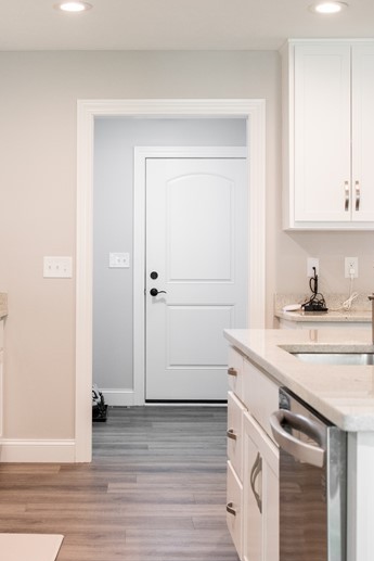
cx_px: 115
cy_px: 242
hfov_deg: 21.5
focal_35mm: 63
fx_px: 981
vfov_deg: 31.8
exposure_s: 1/60
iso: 1250
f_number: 5.6
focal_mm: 30
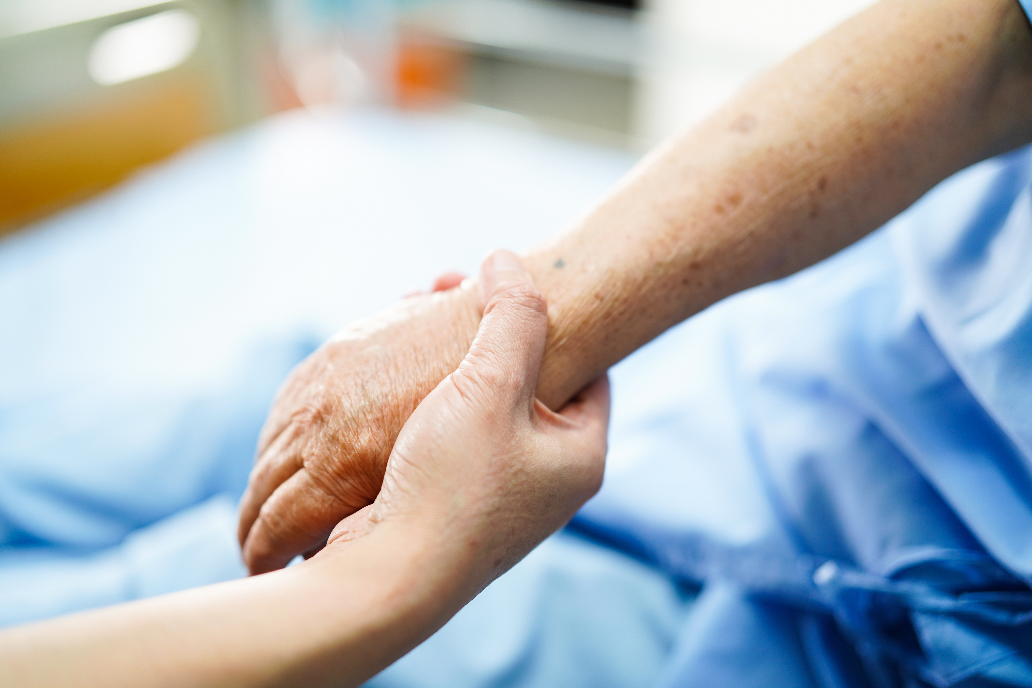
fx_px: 1433
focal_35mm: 50
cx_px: 516
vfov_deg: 27.0
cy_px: 344
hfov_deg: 39.6
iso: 200
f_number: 1.4
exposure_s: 1/60
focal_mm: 50
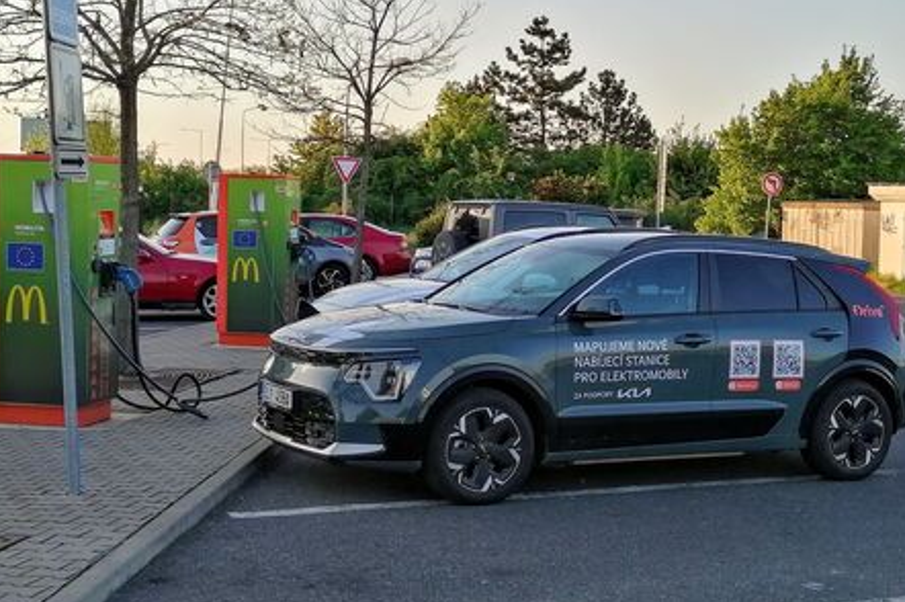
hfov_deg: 33.4
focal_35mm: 60
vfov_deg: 22.6
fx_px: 1507
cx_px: 465
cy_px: 293
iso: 50
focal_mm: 5.3
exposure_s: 1/603
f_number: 1.8
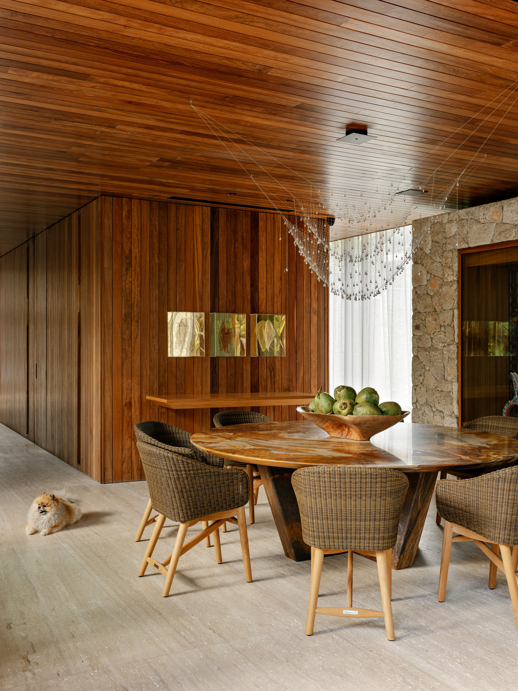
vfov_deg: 54.0
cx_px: 259
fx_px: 678
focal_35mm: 34
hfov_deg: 41.8
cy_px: 346
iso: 200
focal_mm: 43.3
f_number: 9
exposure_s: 1/2.5
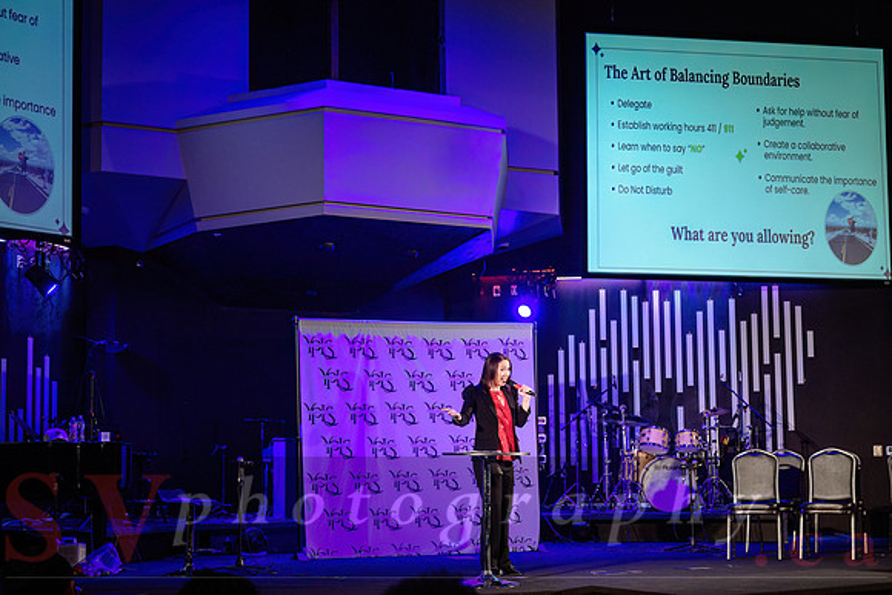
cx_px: 422
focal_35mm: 54
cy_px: 344
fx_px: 1348
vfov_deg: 24.9
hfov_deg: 36.6
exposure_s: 1/160
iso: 1600
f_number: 4
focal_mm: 47
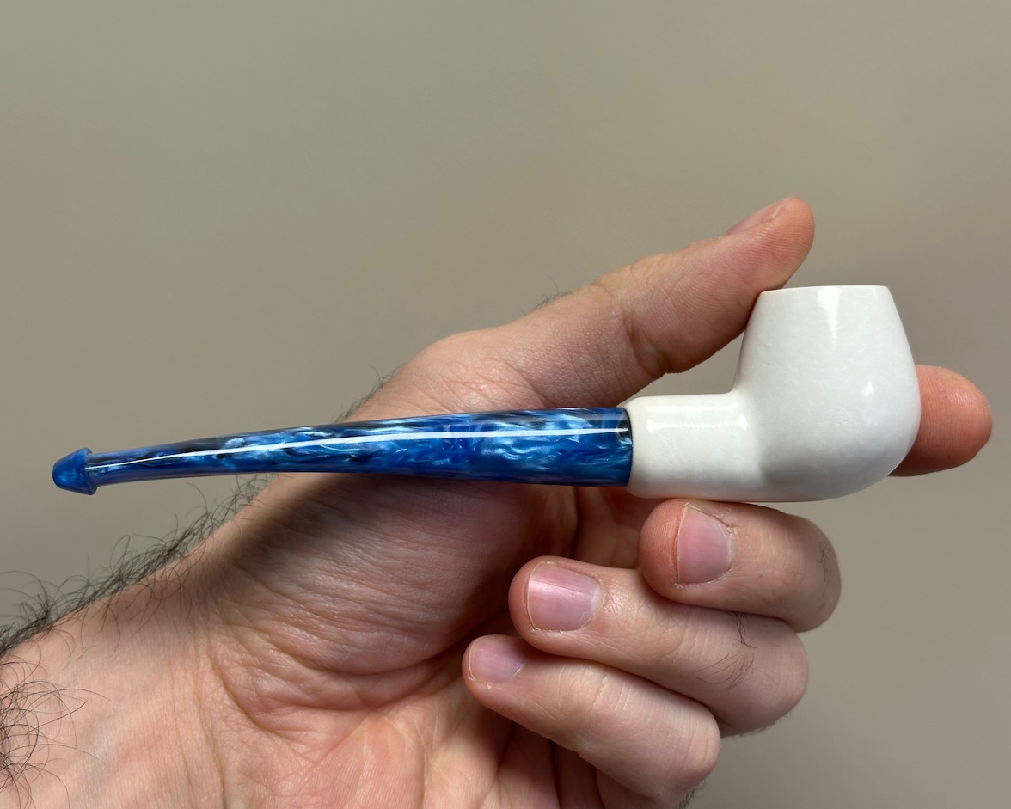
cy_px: 402
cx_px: 518
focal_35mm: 51
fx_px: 1526
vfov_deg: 29.7
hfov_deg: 36.7
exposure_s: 1/121
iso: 80
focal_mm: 6.86
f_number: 1.78
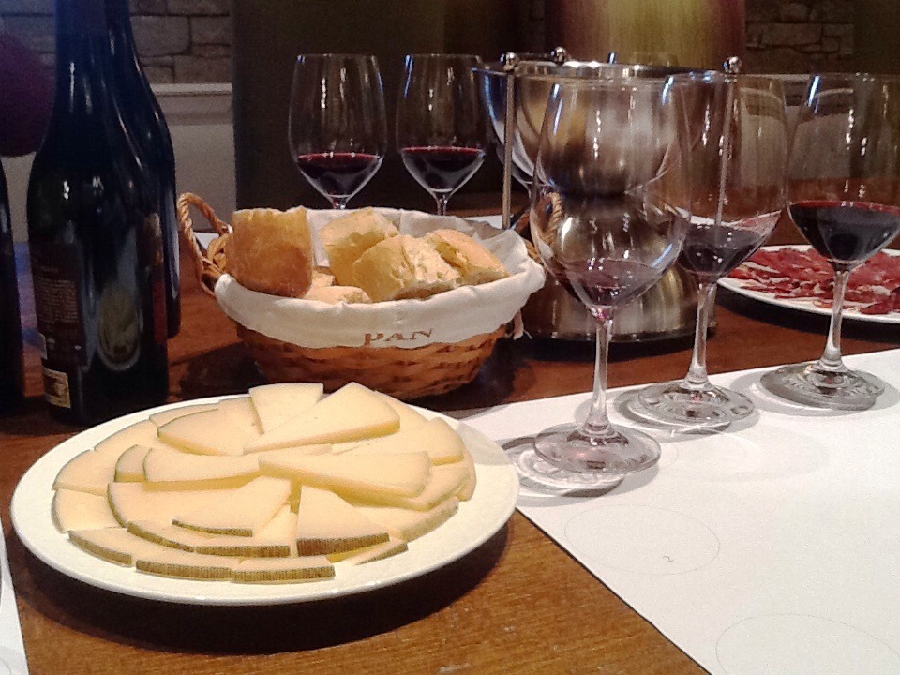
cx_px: 450
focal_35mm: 44
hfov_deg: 42.9
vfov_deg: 32.9
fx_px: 1144
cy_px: 338
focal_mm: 2.03
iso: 100
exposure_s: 1/30
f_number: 2.4
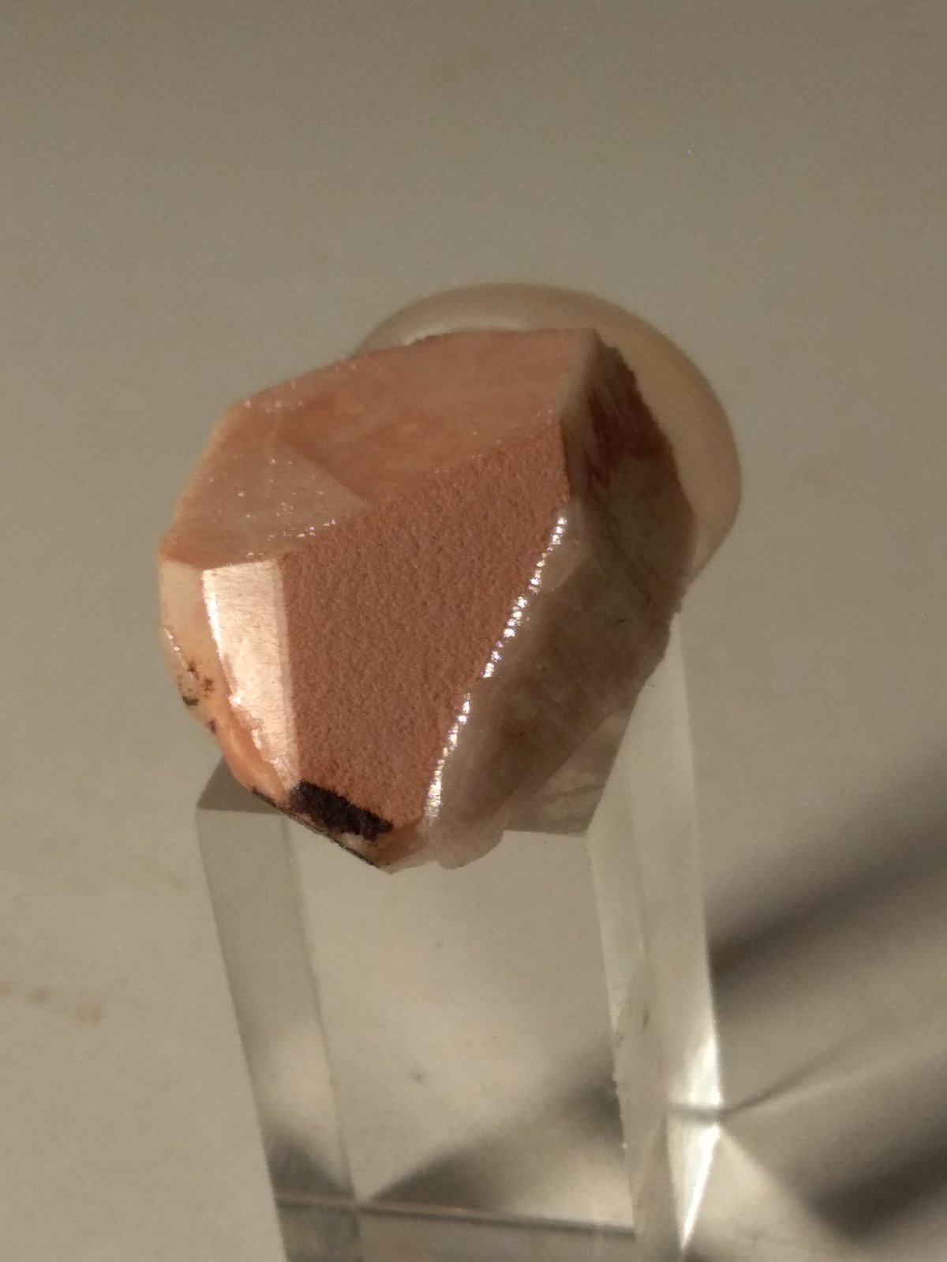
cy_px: 631
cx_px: 474
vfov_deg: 67.3
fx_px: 948
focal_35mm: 26
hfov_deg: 53.1
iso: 116
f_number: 2
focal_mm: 3.54
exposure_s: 1/30
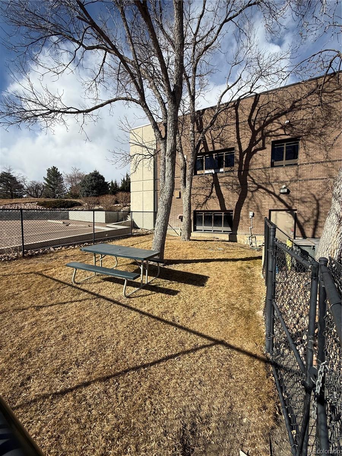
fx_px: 184
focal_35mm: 14
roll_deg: -0.6
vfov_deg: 102.1
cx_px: 171
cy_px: 228
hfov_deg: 85.7
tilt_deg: -3.3
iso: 50
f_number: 2.2
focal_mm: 2.22
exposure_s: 1/2237
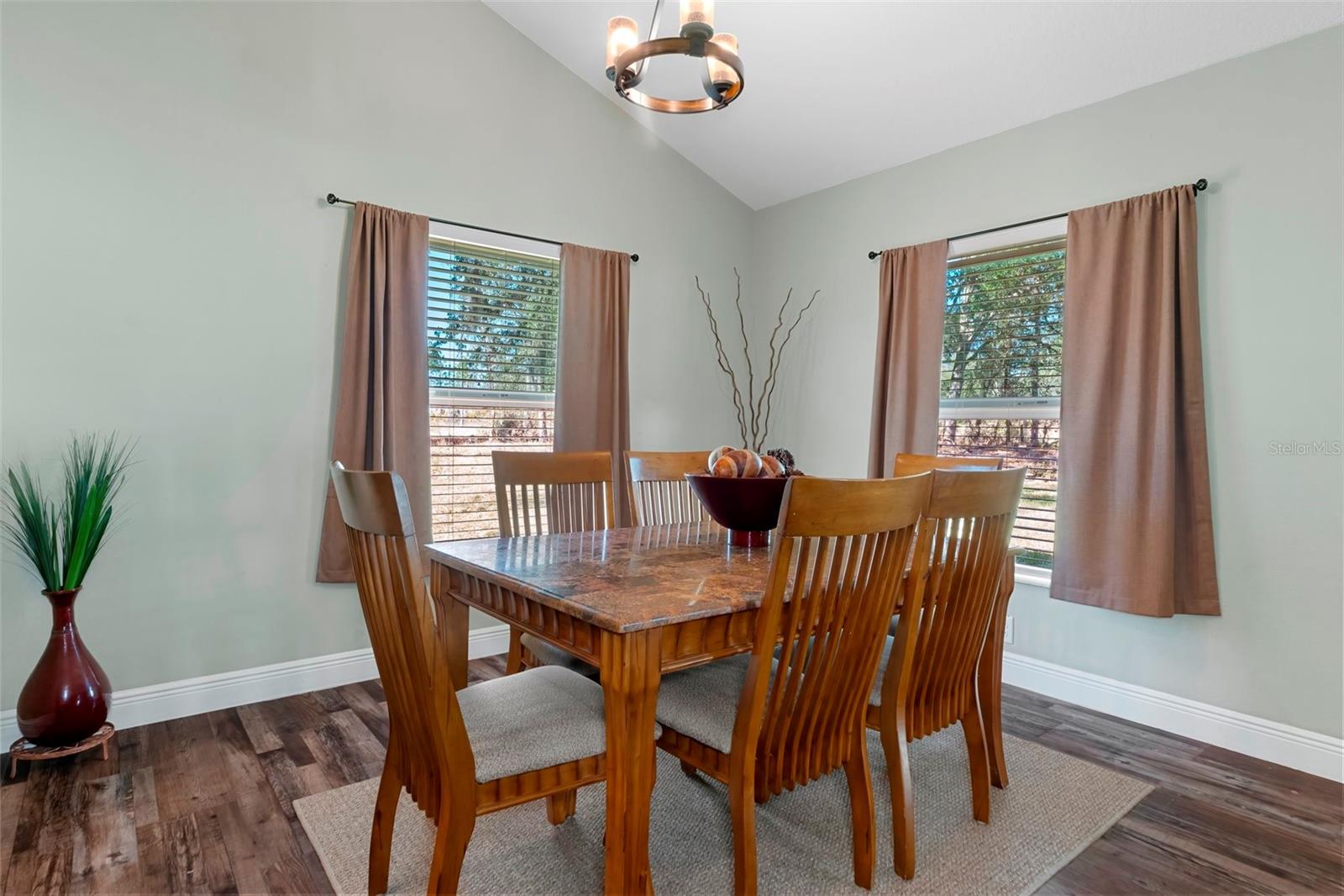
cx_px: 672
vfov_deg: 67.4
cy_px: 448
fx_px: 672
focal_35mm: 18
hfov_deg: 90.0
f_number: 8
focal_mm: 12
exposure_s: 1/2
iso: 1000
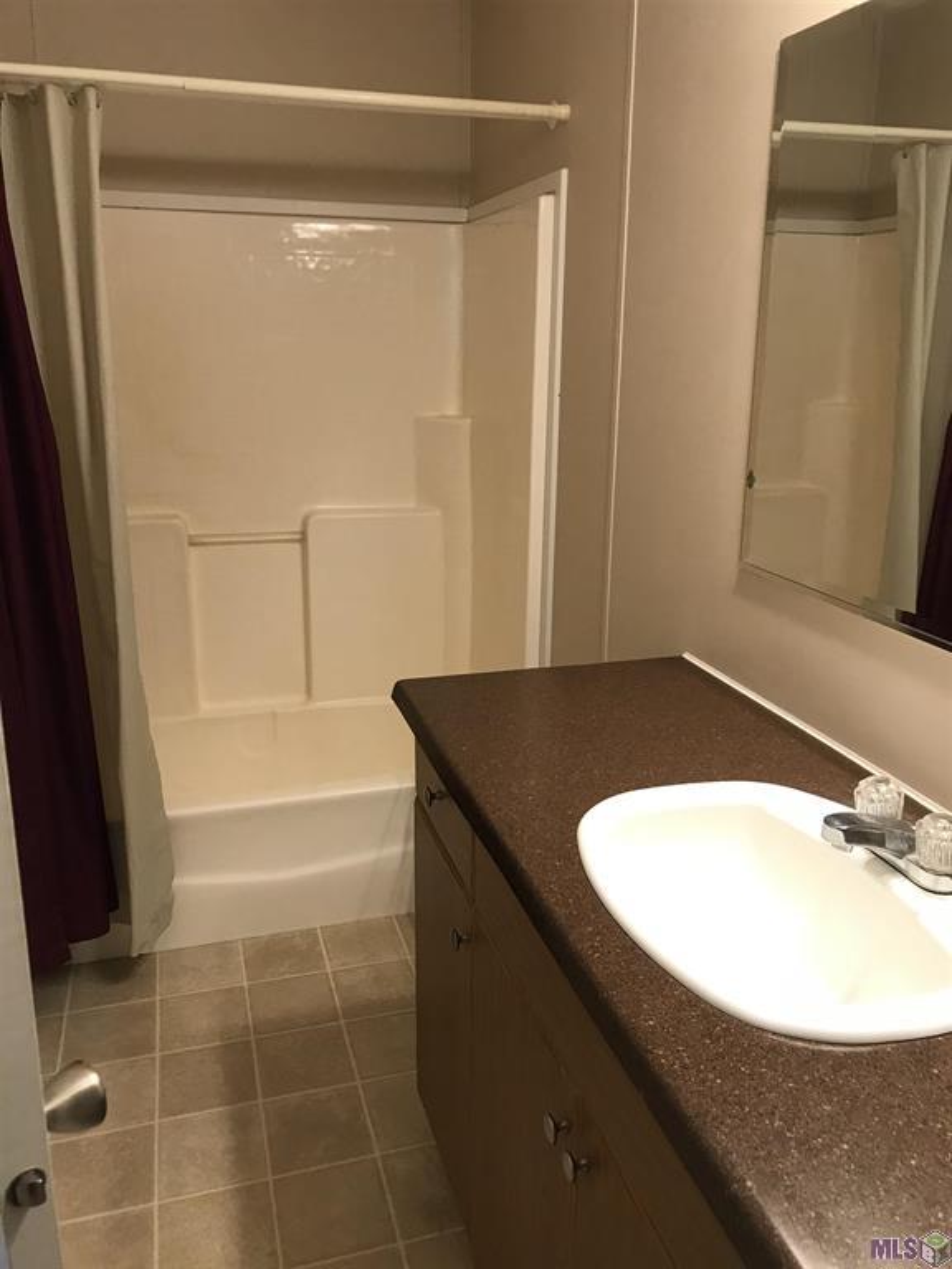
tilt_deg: -16.1
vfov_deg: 63.4
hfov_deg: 49.7
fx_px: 1027
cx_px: 476
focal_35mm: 28
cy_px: 634
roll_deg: -0.8
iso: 40
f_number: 1.8
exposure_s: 1/30
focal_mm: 3.99
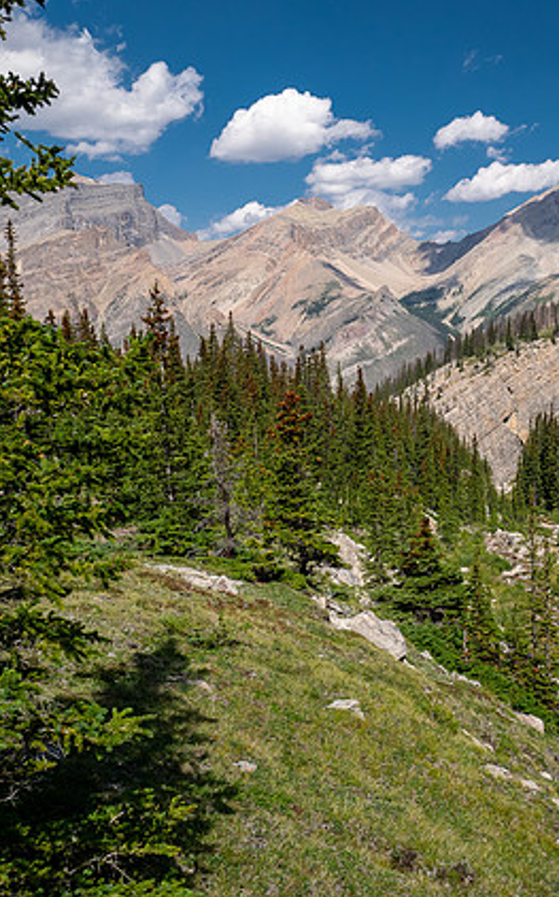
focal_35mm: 35
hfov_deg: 34.3
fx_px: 855
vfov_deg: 55.4
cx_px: 497
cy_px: 450
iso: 200
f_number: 8
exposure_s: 1/200
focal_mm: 12
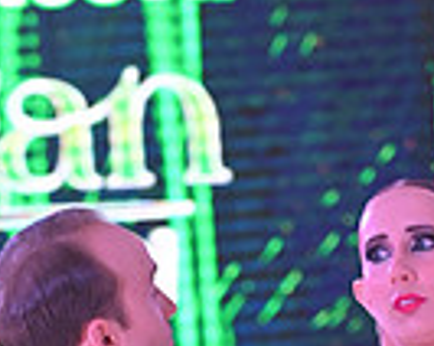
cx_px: 530
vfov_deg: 2.8
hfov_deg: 3.5
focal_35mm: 553
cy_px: 650
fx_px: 7093
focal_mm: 135
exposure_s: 1/400
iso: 5000
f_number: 5.6
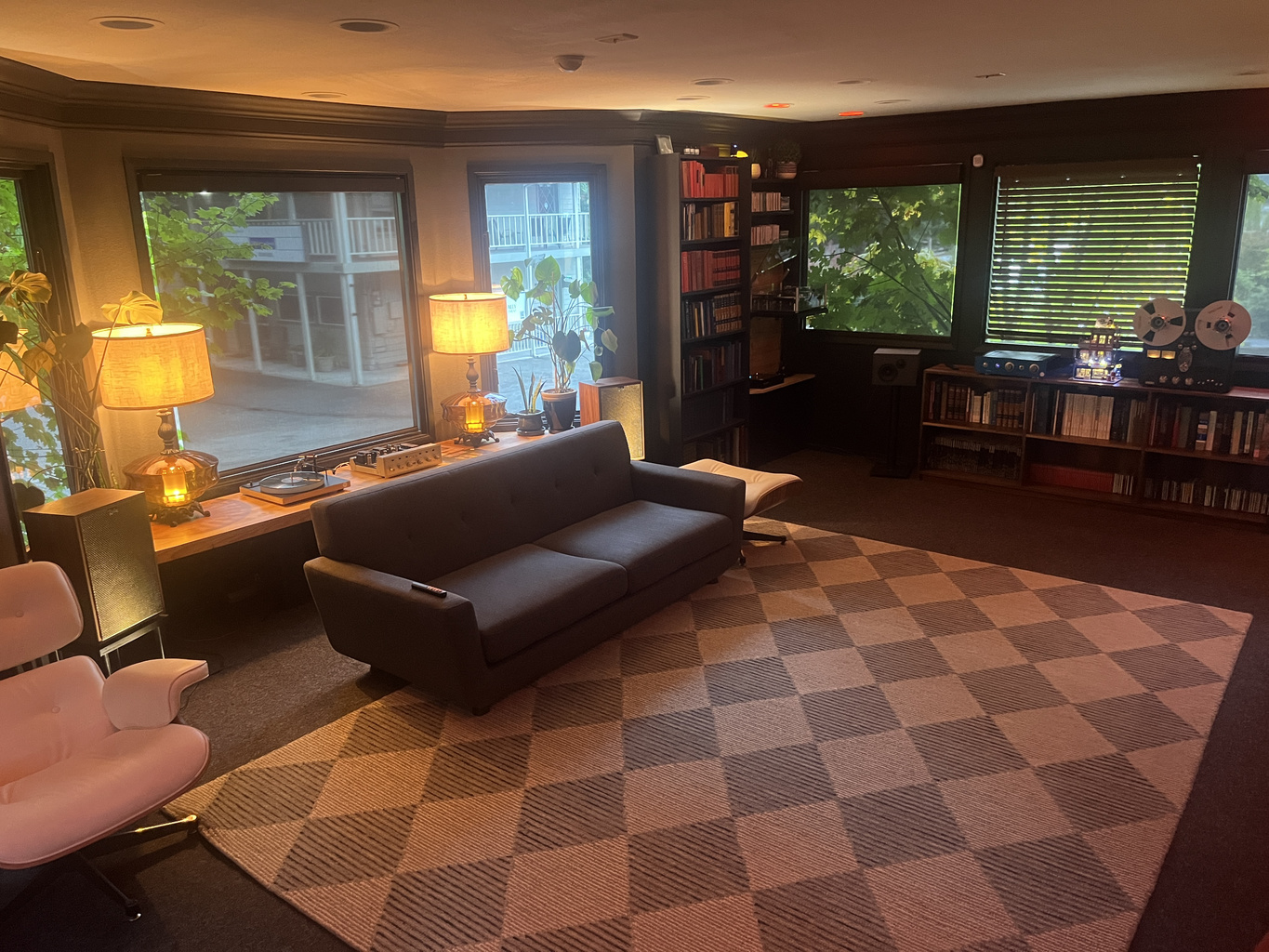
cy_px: 476
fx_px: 953
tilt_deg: -15.3
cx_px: 634
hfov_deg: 67.3
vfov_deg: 53.1
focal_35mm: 26
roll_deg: +1.0
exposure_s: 1/40
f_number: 1.6
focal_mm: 5.1
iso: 640
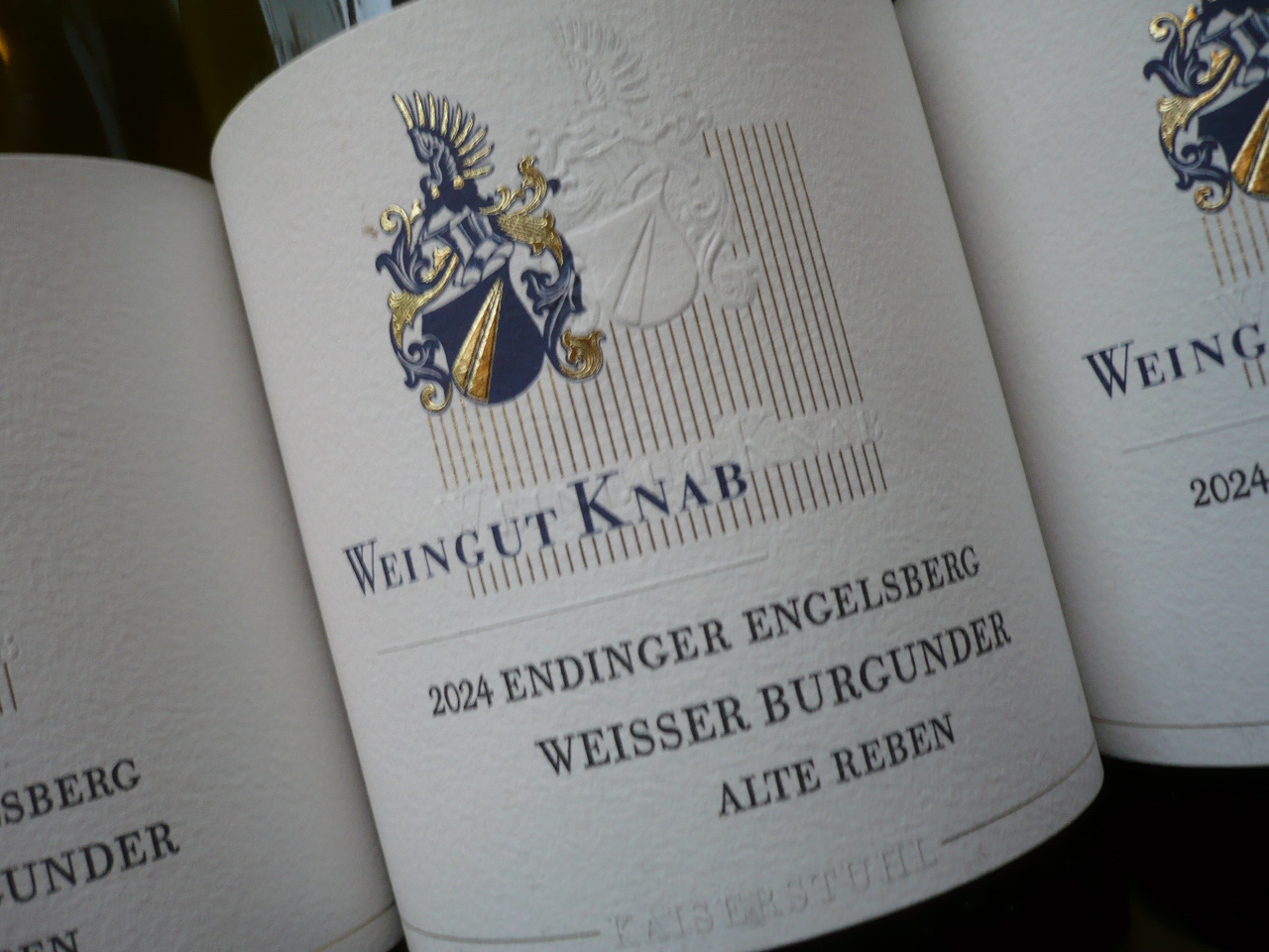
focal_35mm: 35
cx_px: 634
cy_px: 476
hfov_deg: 52.6
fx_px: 1283
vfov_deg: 40.7
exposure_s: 1/40
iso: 100
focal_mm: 5.8
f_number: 2.8
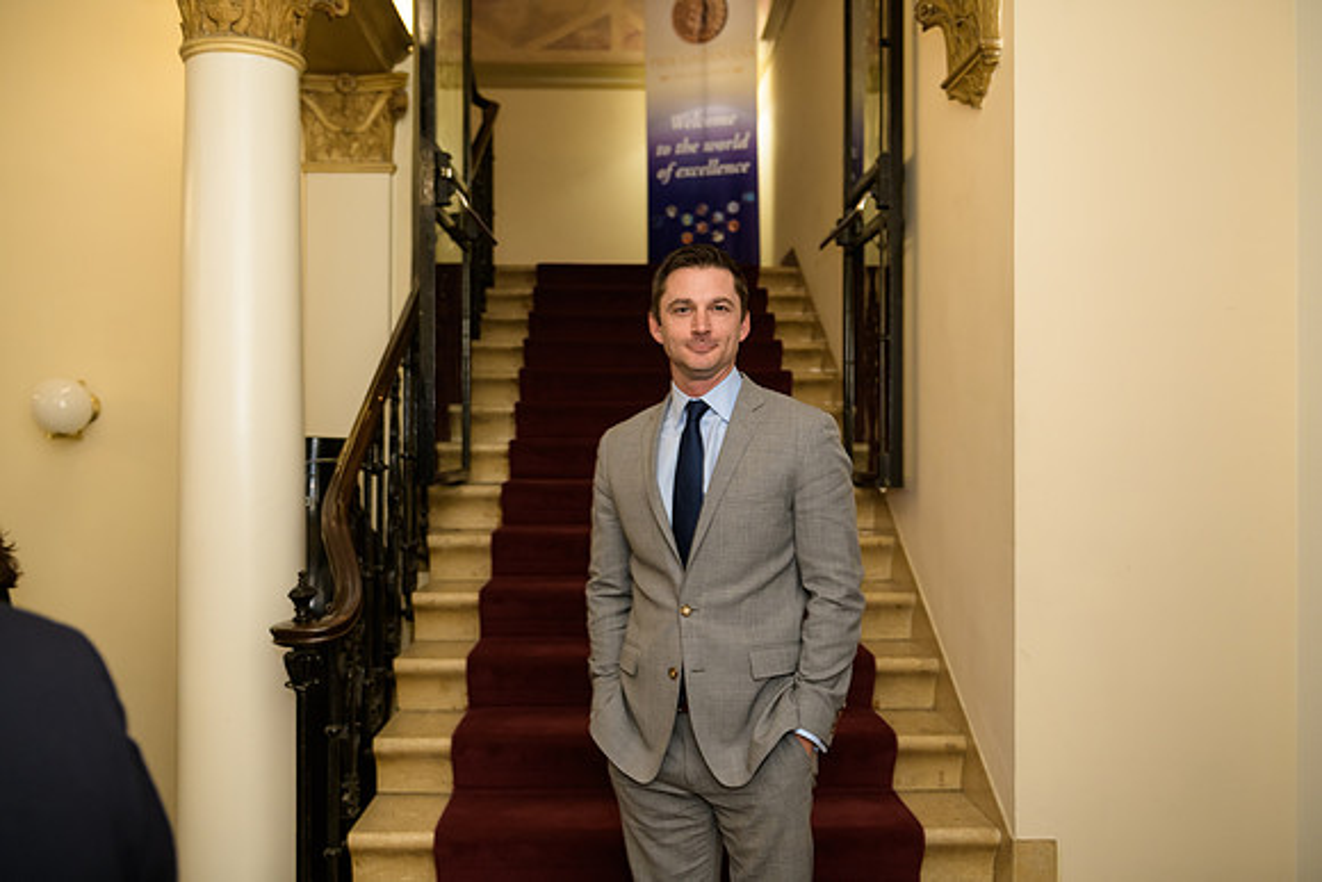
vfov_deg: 41.1
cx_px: 661
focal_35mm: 32
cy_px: 441
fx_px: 1175
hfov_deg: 58.7
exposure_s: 1/125
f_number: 3.2
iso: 1000
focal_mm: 32
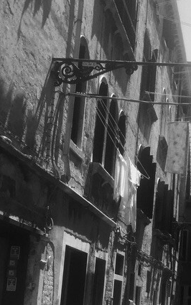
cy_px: 197
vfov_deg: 27.7
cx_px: 234
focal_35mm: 74
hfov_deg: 16.8
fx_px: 616
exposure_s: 1/1721
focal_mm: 4.15
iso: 32
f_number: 2.2
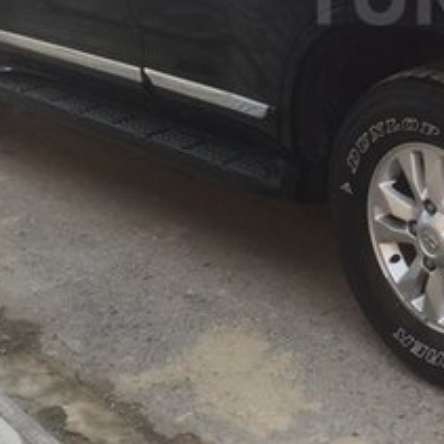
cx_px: 516
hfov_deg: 20.4
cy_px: -7
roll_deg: +0.2
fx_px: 1161
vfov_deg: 20.9
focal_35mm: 80
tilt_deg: -14.2
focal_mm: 4.15
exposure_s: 1/293
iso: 32
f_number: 2.2
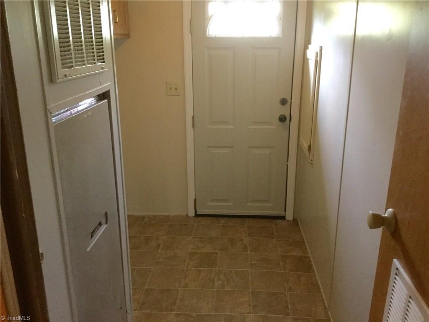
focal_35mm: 31
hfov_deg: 58.4
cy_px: 161
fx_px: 384
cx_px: 214
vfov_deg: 45.4
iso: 200
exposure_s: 1/20
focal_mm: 3.3
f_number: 2.4
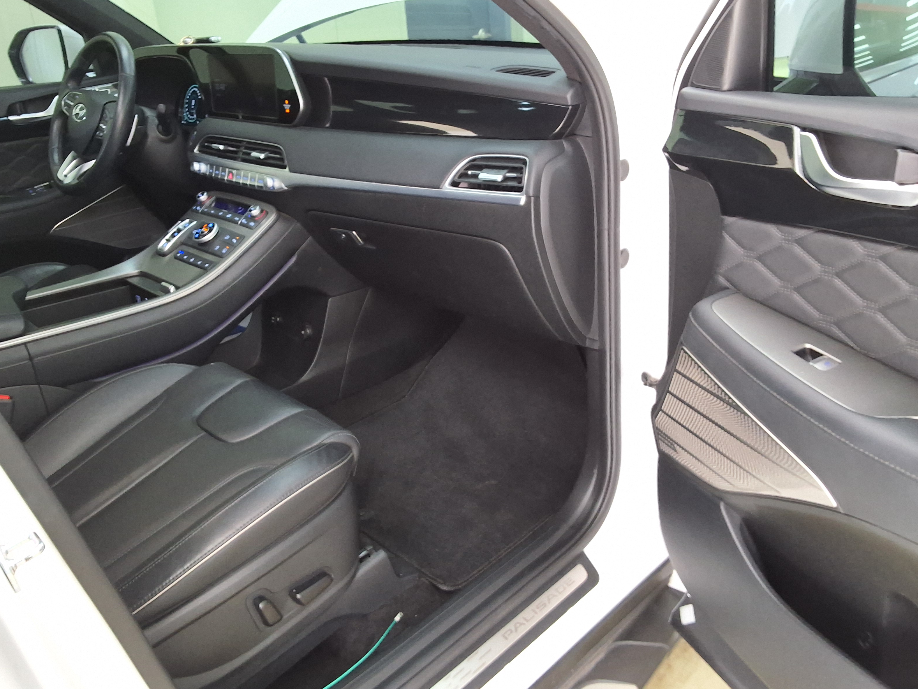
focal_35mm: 29
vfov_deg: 48.2
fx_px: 769
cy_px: 335
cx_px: 449
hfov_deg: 61.6
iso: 80
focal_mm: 2.91
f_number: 1.9
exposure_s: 1/40
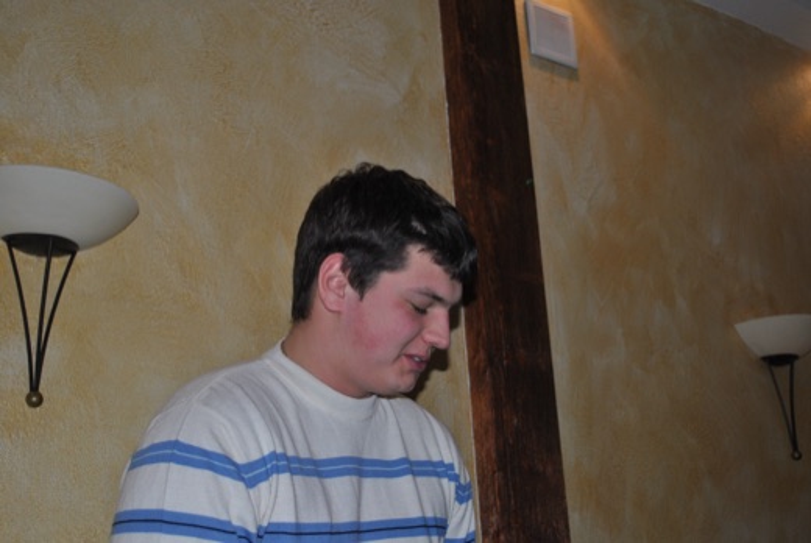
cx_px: 406
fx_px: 1083
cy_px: 272
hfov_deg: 41.1
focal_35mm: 48
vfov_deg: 28.1
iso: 200
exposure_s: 1/60
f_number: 4.8
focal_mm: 32
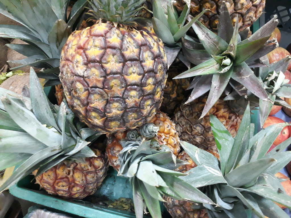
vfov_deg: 51.4
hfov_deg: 65.3
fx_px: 227
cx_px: 146
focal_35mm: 27
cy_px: 109
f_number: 1.9
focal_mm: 3.6
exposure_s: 1/15
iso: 320
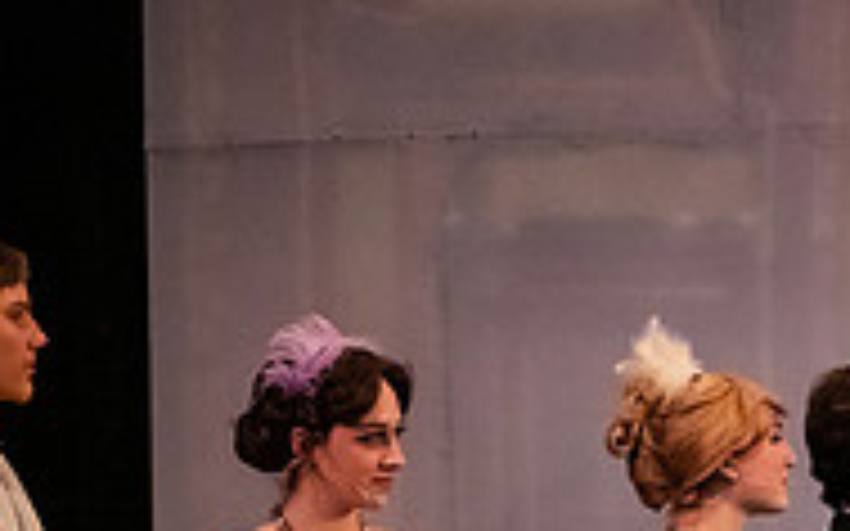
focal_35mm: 244
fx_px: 5651
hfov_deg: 8.4
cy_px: 691
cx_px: 1291
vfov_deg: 5.3
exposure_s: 1/320
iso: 5000
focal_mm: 78
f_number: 3.2
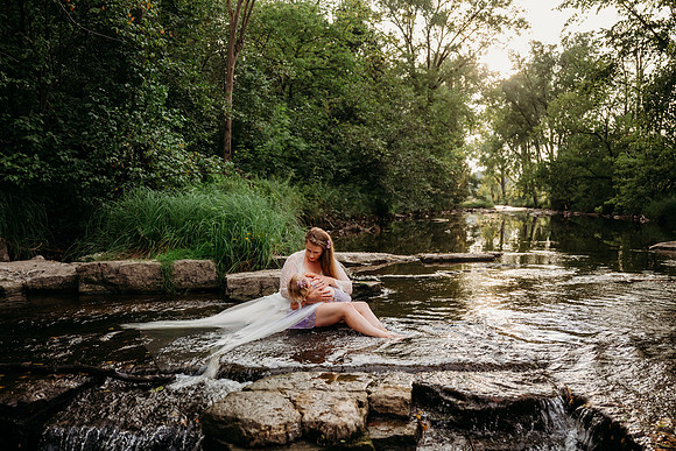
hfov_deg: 61.9
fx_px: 563
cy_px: 226
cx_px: 338
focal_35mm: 30
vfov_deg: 43.6
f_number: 2.8
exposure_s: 1/1000
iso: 500
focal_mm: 30
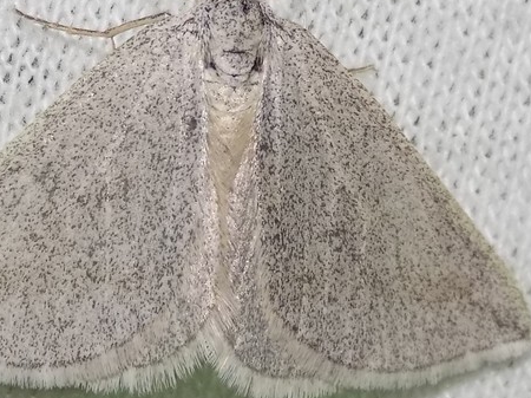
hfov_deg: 9.7
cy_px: 104
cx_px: 208
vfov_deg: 7.3
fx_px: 3112
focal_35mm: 203
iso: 200
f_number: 4.7
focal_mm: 19.1
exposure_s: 1/30
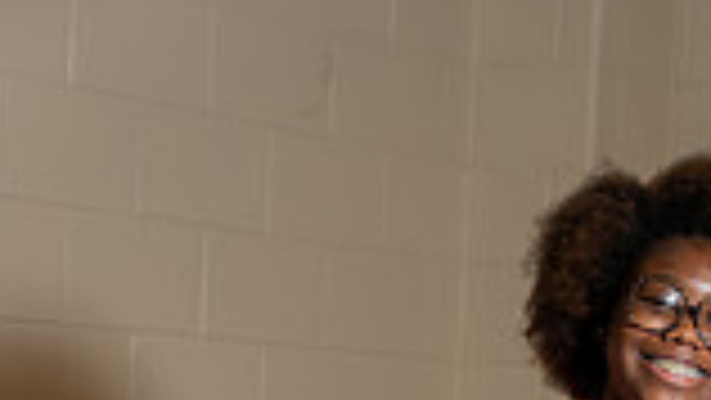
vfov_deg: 7.1
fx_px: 3036
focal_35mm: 161
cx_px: 590
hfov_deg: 13.3
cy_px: 998
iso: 200
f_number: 4.5
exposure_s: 1/250
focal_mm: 54
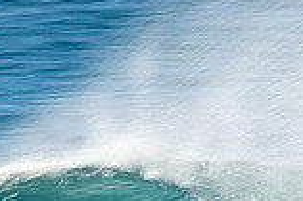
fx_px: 23189
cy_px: 303
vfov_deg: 0.5
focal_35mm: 2758
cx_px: 288
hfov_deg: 0.7
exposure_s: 1/30
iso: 100
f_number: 22
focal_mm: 500
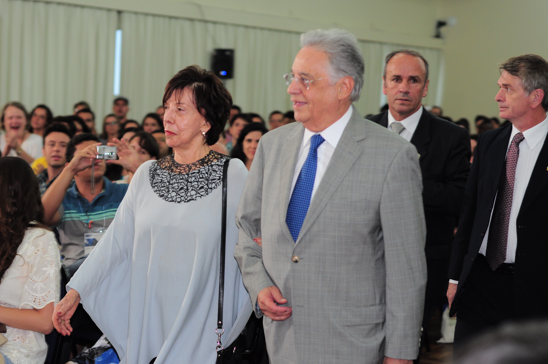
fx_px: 1140
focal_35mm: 75
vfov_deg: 18.1
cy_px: 182
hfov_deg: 27.0
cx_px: 274
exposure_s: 1/100
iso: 500
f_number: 3.2
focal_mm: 50
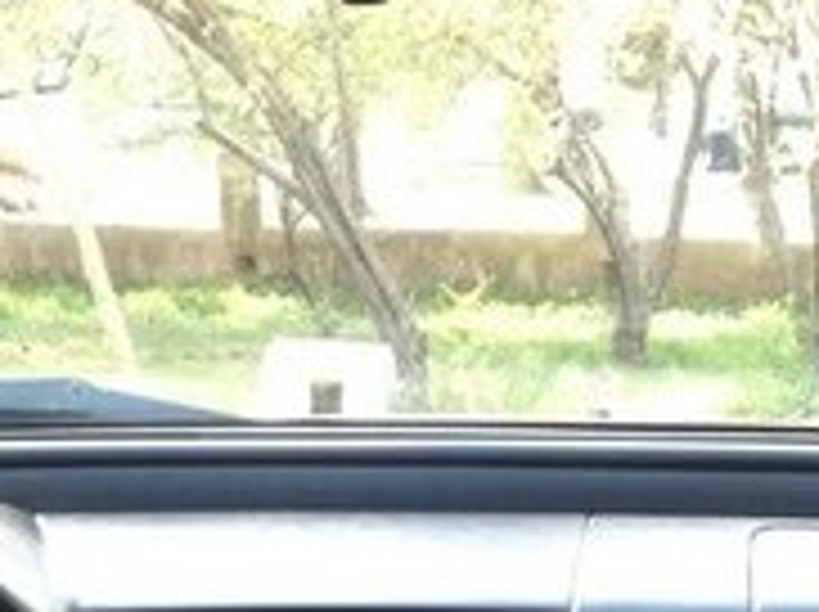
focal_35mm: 120
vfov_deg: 11.5
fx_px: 2835
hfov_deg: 16.4
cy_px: 1082
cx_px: 261
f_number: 2.4
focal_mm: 4.12
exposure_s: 1/40
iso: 50
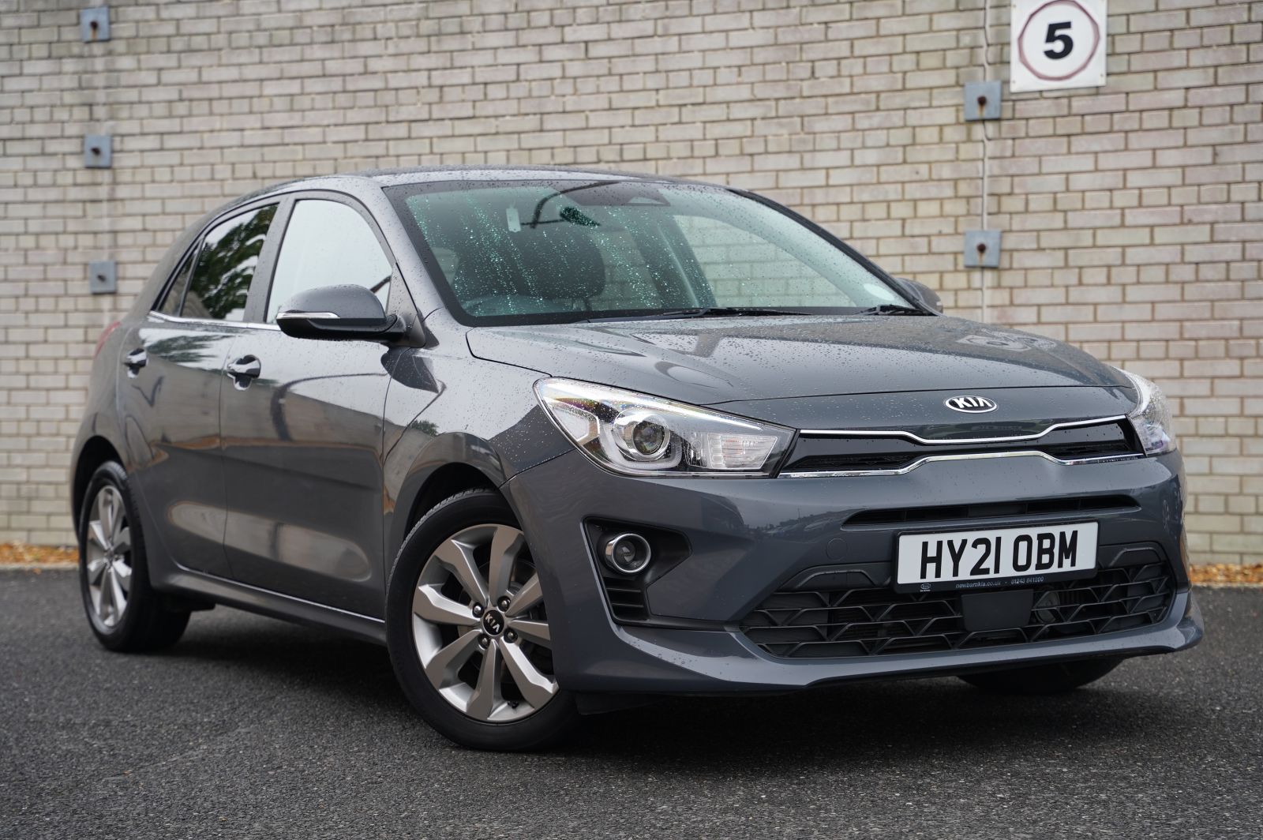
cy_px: 420
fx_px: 2454
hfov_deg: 28.9
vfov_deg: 19.4
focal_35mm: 70
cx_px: 632
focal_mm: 70
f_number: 4
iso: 250
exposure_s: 1/160
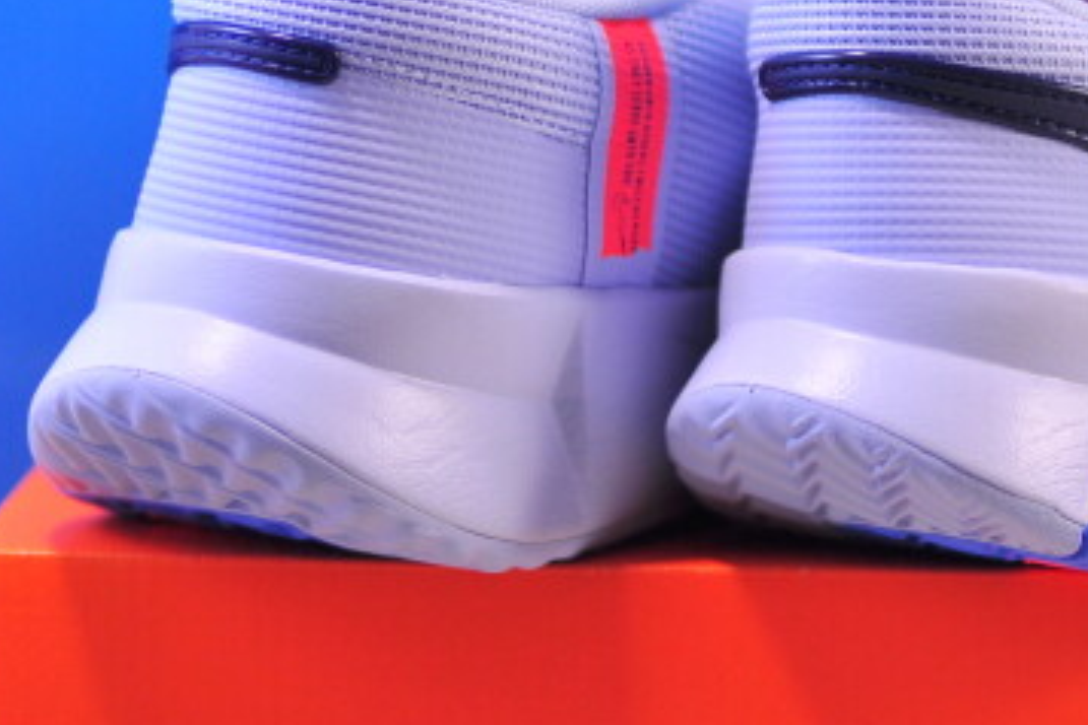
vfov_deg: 8.1
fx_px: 5077
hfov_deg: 12.1
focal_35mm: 168
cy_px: -65
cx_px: 981
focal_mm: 50
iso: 250
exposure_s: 1/320
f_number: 2
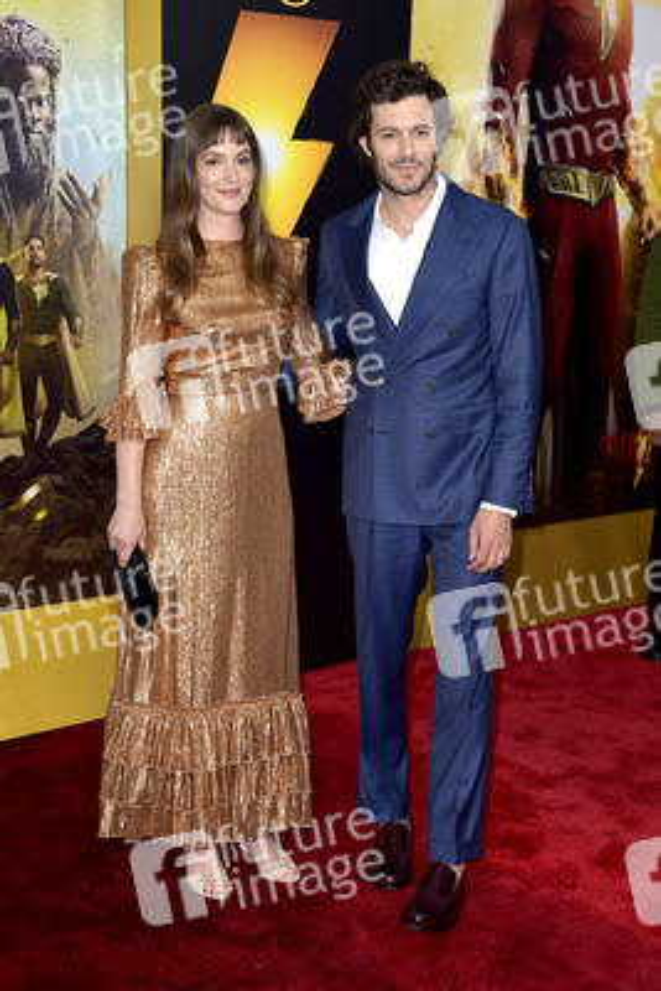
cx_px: 330
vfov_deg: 32.4
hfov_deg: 21.9
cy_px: 496
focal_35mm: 62
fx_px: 1706
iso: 400
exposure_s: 1/250
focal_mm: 62
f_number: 6.3
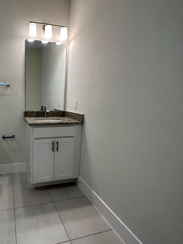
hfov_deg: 63.8
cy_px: 121
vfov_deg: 84.7
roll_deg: -1.3
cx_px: 42
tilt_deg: -9.0
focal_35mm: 19
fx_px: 134
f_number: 2.2
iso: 125
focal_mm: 2.22
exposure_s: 1/120
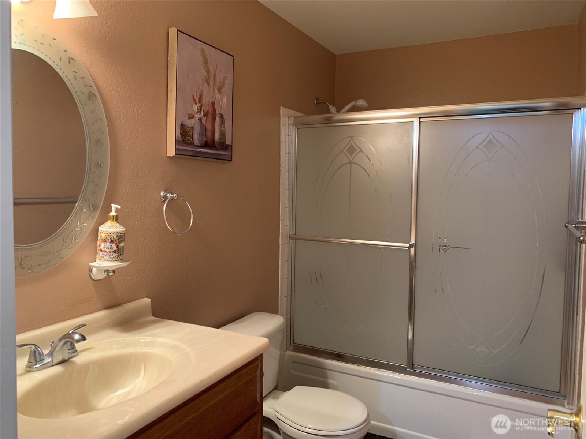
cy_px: 220
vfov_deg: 53.1
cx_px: 293
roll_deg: -1.6
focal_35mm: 26
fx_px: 440
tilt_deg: -2.7
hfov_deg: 67.3
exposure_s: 1/40
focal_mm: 4.25
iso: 250
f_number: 1.8
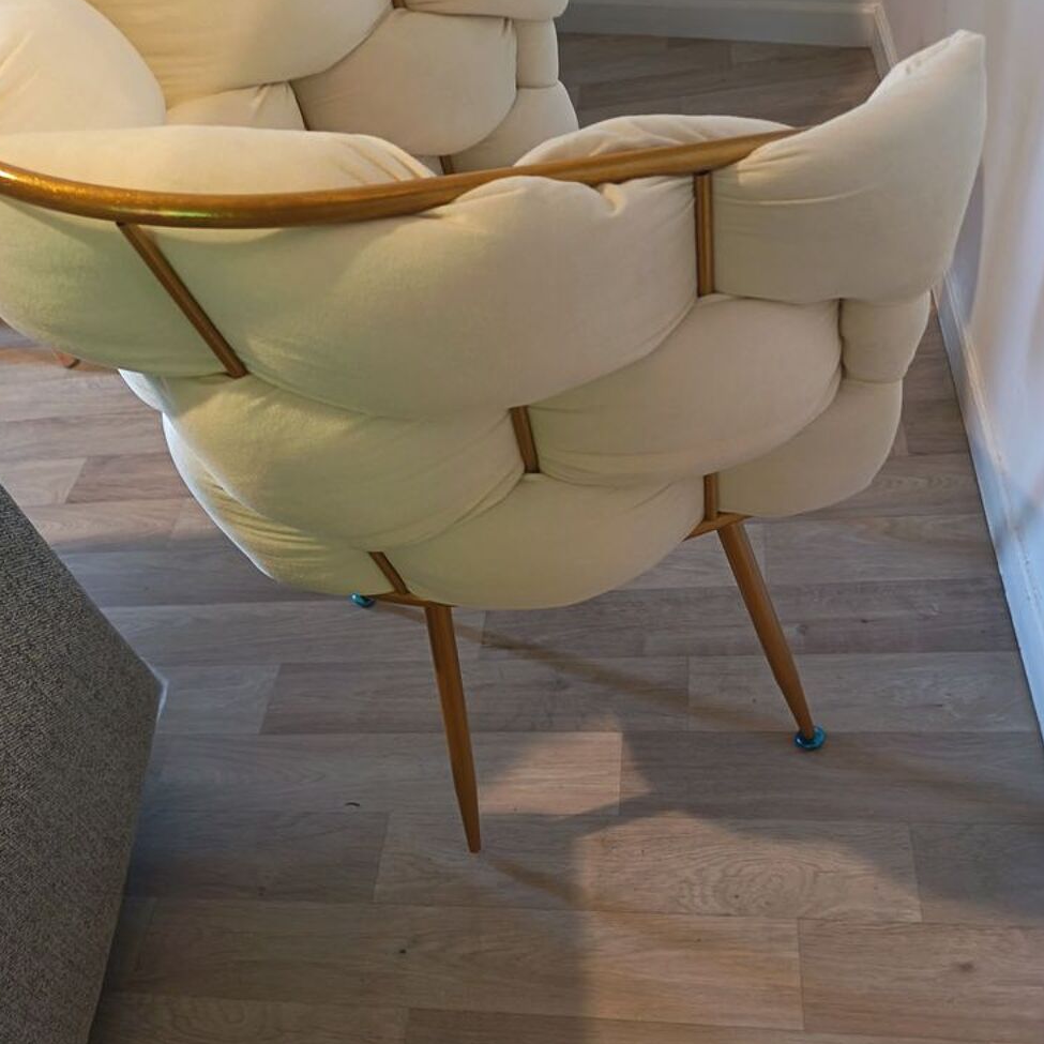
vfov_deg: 55.4
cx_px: 518
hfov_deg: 55.6
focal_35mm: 29
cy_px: 604
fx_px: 990
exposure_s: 1/25
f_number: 1.75
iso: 4806
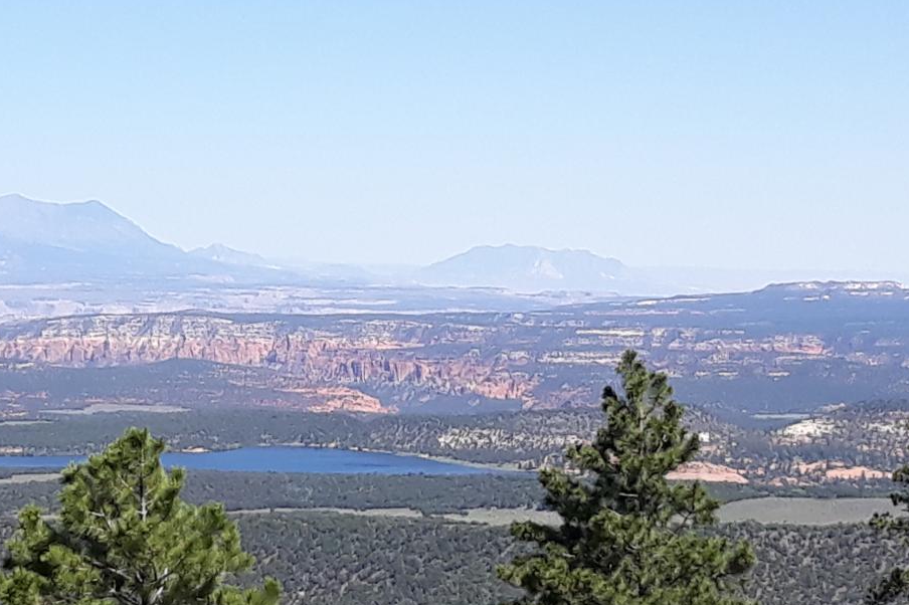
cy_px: 376
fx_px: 833
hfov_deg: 57.1
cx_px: 405
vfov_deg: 39.7
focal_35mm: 33
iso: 40
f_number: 1.7
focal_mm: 3.7
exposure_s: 1/1458
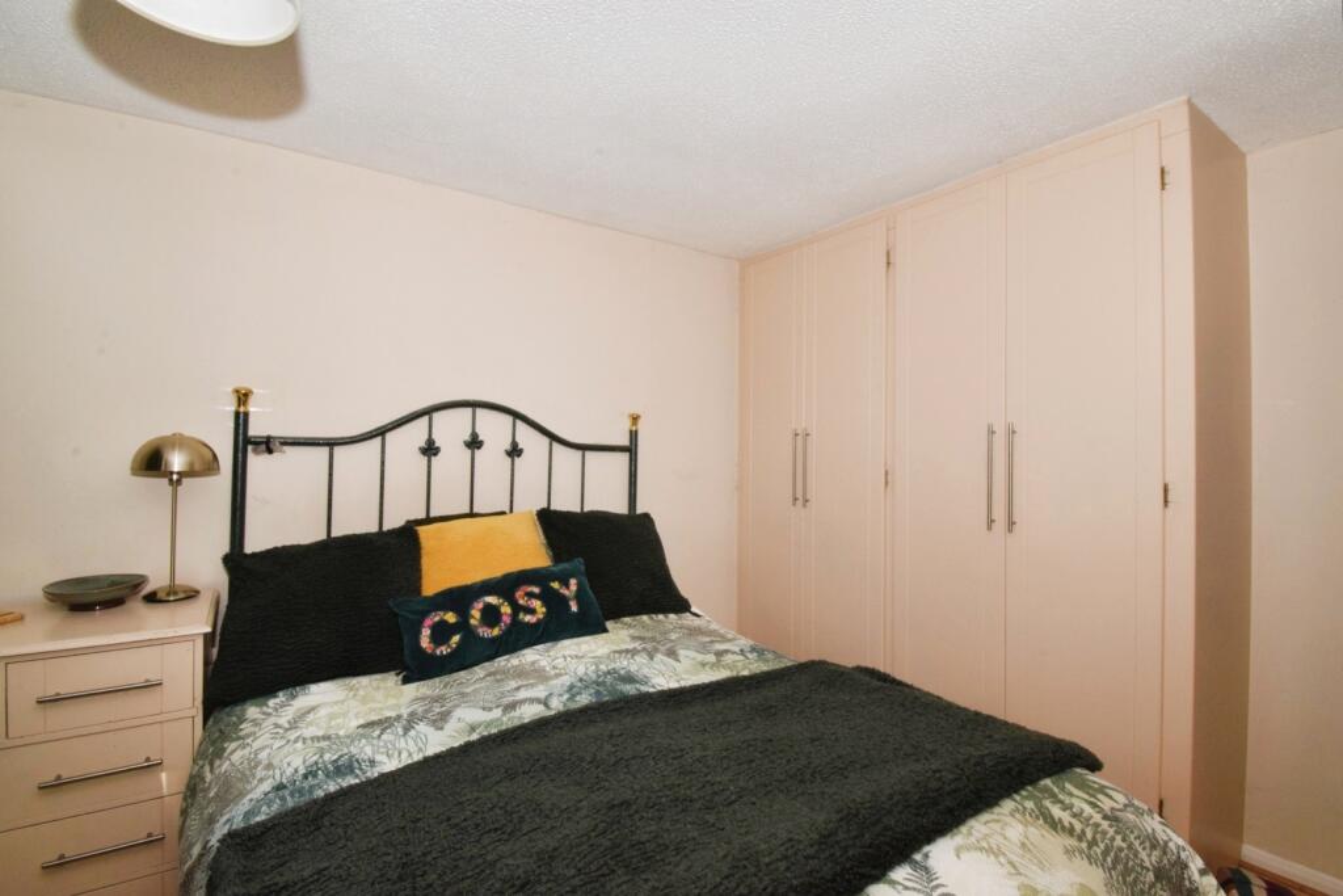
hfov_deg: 100.4
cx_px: 672
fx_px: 560
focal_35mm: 15
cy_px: 448
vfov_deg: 77.3
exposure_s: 1/60
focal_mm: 10
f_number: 20
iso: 1000
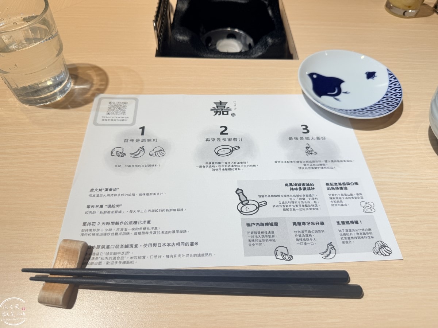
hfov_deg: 71.6
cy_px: 164
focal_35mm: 24
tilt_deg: -53.2
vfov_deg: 56.8
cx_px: 219
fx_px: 304
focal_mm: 6.76
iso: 80
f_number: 1.78
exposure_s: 1/345
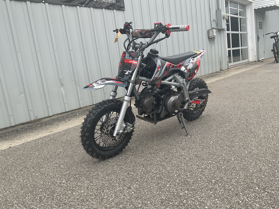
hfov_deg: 61.7
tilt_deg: -10.4
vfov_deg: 48.2
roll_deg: +6.5
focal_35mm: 29
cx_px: 140
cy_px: 104
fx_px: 234
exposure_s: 1/683
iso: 16
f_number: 1.8
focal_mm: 3
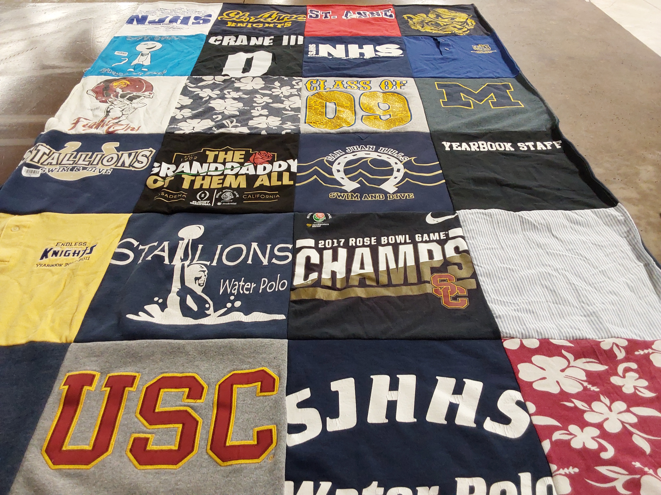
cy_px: 248
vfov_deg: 49.7
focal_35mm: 28
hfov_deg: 63.4
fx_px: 535
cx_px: 330
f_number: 1.9
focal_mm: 2.91
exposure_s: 1/60
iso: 160
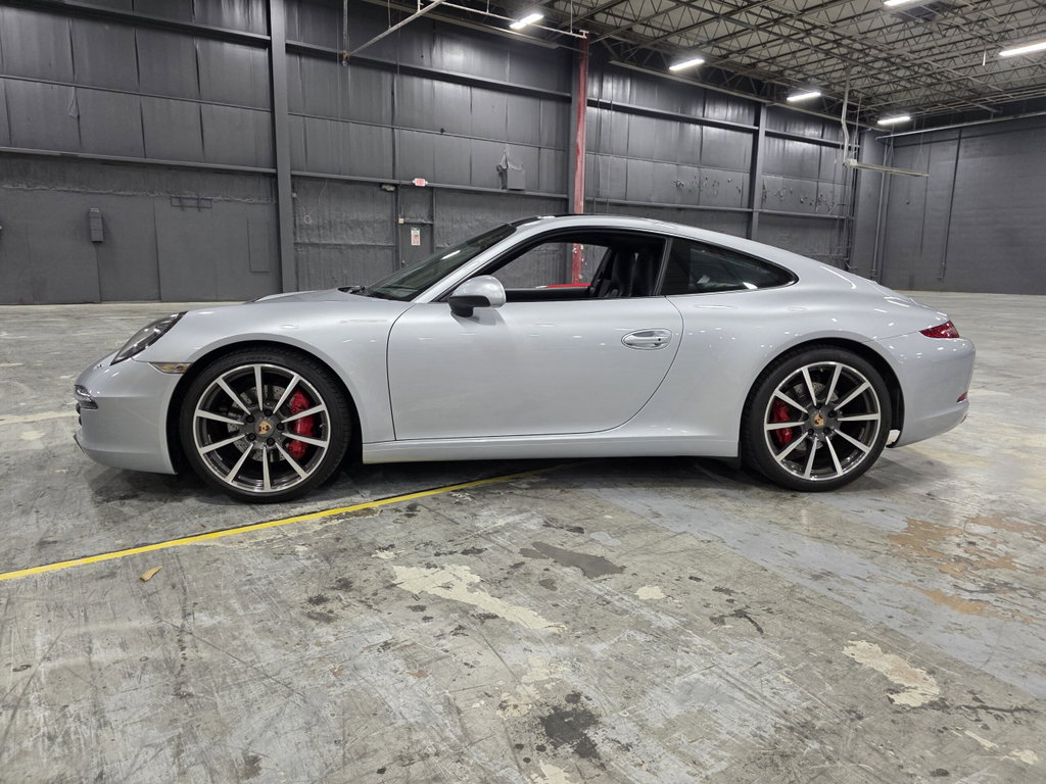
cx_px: 523
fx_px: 695
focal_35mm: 23
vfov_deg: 58.9
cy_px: 392
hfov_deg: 73.9
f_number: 1.7
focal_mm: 6.3
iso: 320
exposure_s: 1/120
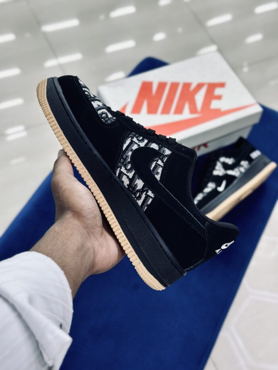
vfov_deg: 39.7
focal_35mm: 48
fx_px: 514
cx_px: 139
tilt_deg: -56.7
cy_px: 185
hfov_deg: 30.3
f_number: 1.78
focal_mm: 6.86
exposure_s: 1/100
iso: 80
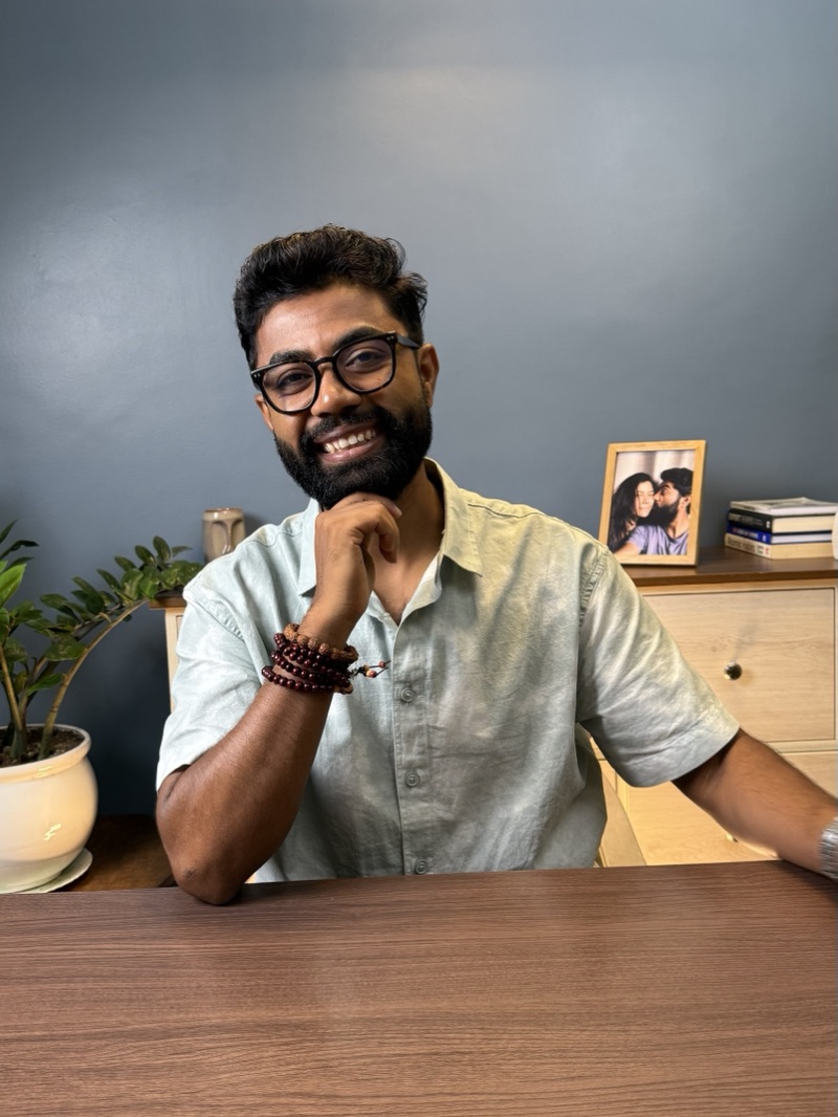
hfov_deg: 56.8
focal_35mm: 24
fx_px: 774
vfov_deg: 71.6
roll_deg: +2.4
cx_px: 419
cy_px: 558
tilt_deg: -5.0
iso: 200
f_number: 1.78
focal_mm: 6.76
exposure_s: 1/50
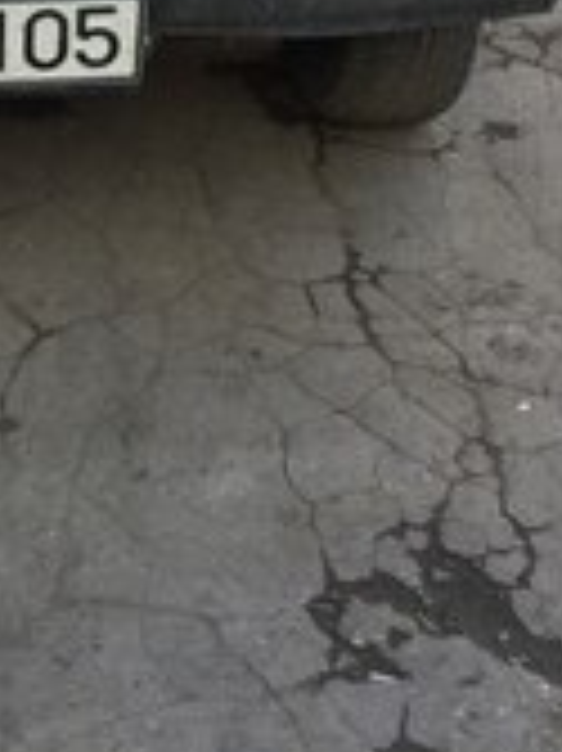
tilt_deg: -20.6
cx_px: -103
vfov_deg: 21.2
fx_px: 1864
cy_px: -153
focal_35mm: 86
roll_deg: +2.1
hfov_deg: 16.5
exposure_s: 1/102
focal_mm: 4.15
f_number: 2.2
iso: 32
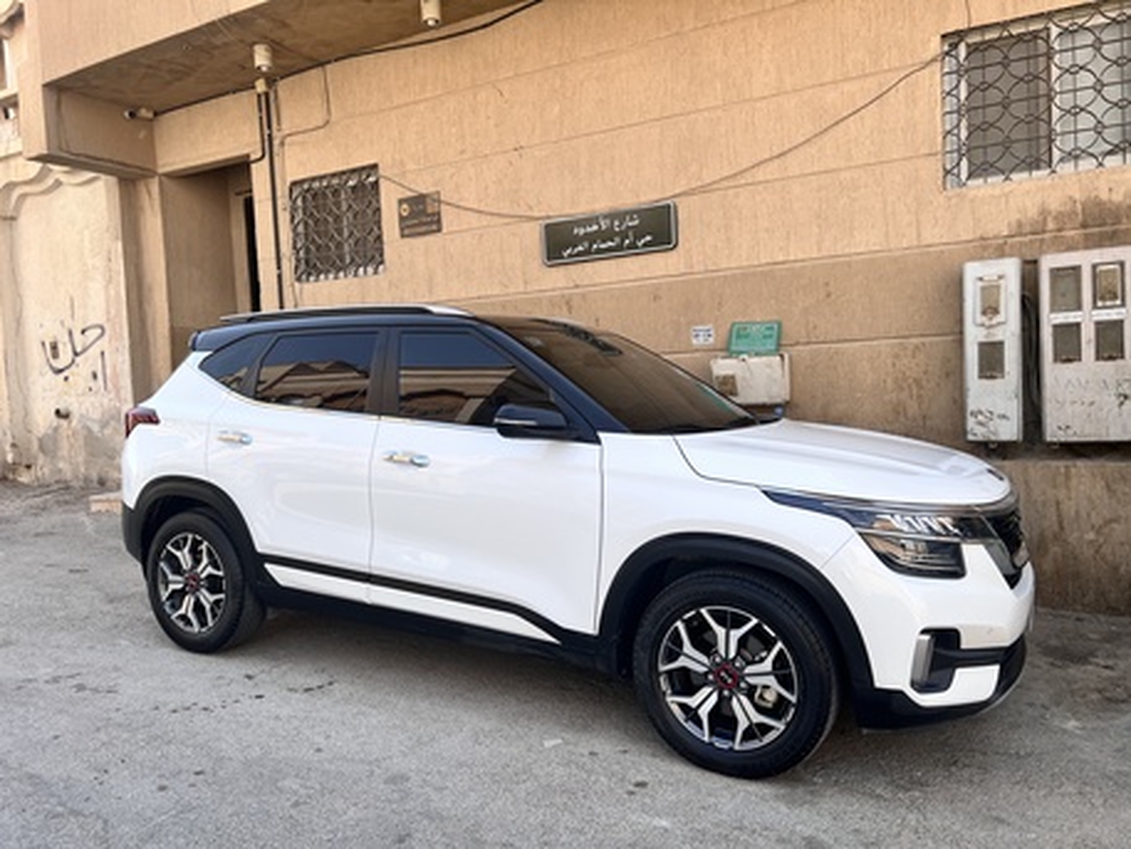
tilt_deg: -3.6
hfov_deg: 67.3
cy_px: 424
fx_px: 850
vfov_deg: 53.1
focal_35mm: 26
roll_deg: +2.7
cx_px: 566
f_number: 1.5
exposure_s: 1/1468
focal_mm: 5.7
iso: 50
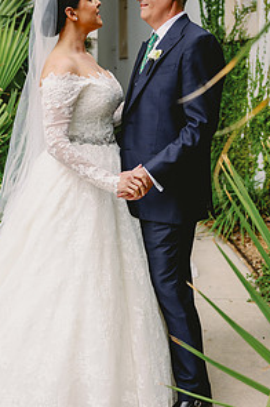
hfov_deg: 24.5
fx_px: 620
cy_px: 199
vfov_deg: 36.3
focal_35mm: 55
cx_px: 98
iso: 400
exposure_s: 1/400
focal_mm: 36
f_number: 2.8
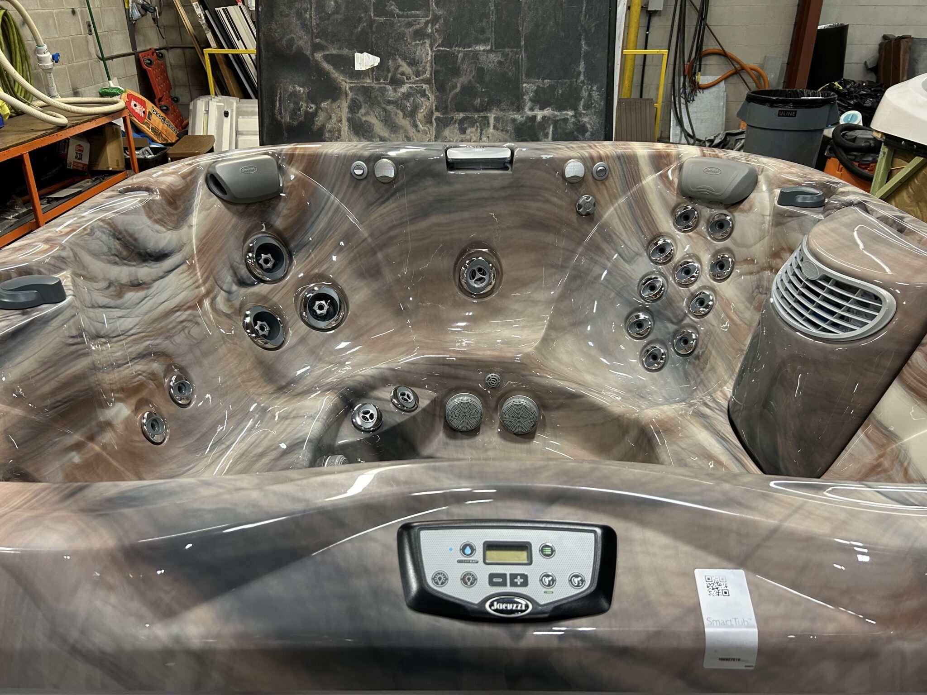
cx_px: 464
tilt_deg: -26.7
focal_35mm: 26
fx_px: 696
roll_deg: +0.1
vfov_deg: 53.1
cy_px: 348
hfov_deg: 67.3
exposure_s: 1/60
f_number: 1.5
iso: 160
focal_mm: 5.7
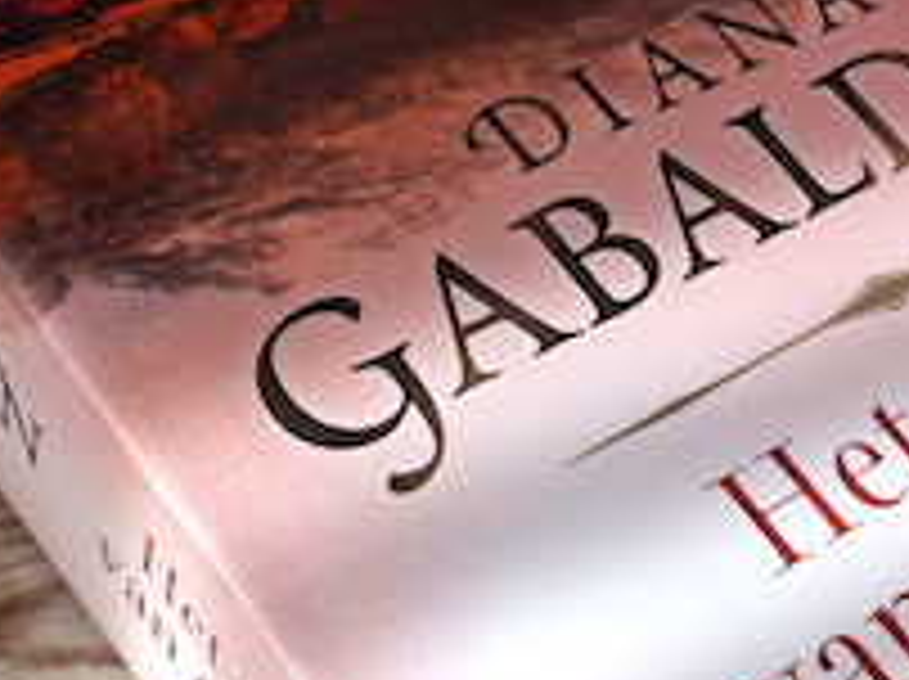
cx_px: 711
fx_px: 2098
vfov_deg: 18.4
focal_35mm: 80
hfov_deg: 24.1
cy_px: 423
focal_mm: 16
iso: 100
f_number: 6.3
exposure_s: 1/80
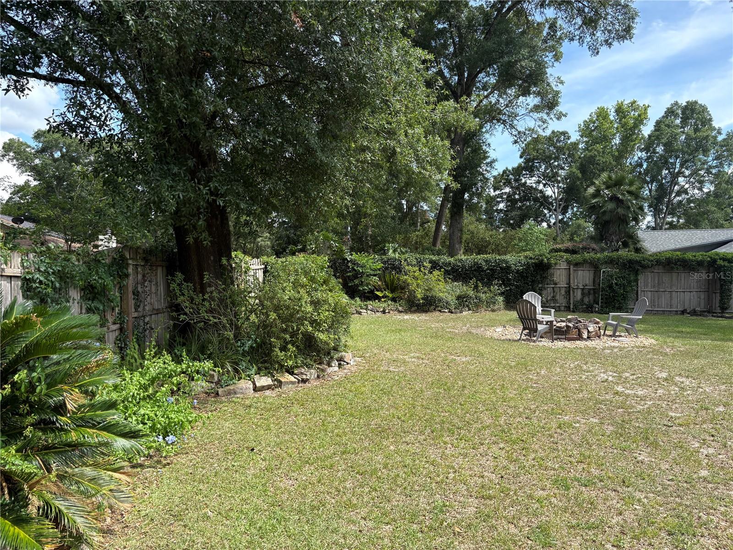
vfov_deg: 53.1
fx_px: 551
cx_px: 366
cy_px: 275
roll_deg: -0.1
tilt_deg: -0.1
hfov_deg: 67.3
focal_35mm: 26
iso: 64
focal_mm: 5.96
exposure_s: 1/1484
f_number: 1.6
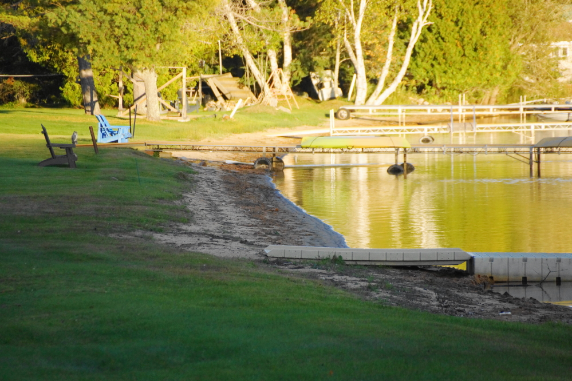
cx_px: 286
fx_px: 5958
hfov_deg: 5.5
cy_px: 190
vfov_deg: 3.7
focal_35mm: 375
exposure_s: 1/400
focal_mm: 250
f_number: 6.3
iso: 800
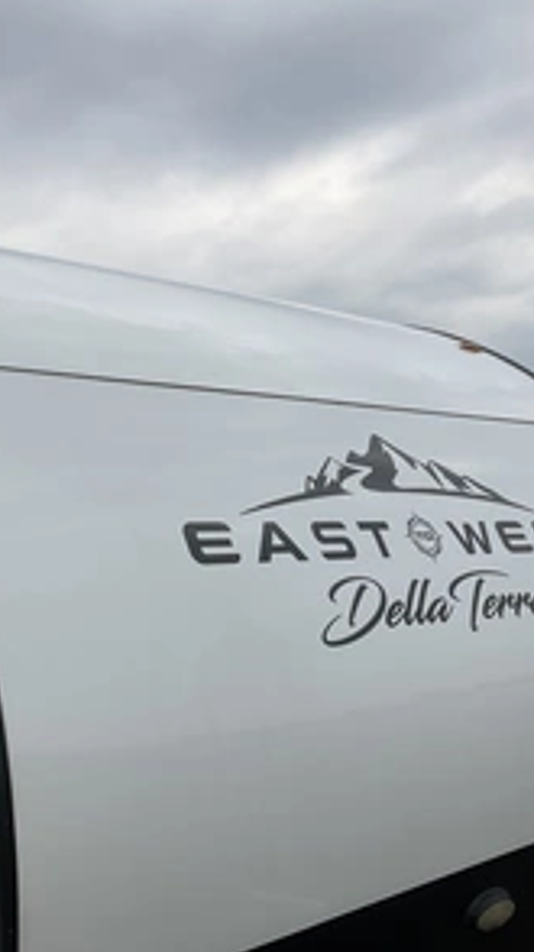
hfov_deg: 27.7
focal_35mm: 43
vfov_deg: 47.4
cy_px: 470
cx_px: 239
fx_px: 1084
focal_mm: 3
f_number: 1.8
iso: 25
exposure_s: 1/2667
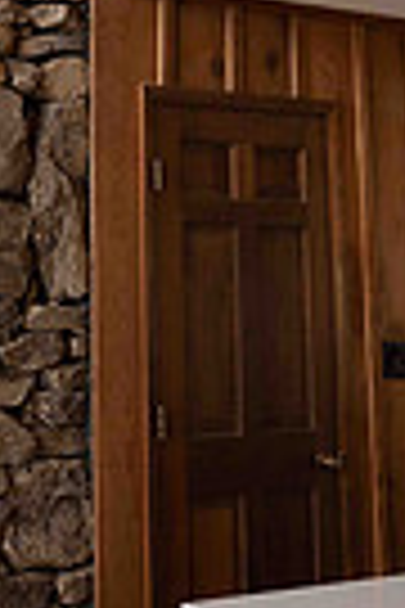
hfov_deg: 16.5
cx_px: -58
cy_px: -63
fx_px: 1350
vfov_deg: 23.7
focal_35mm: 80
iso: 1000
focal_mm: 24
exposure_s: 1/250
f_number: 2.5
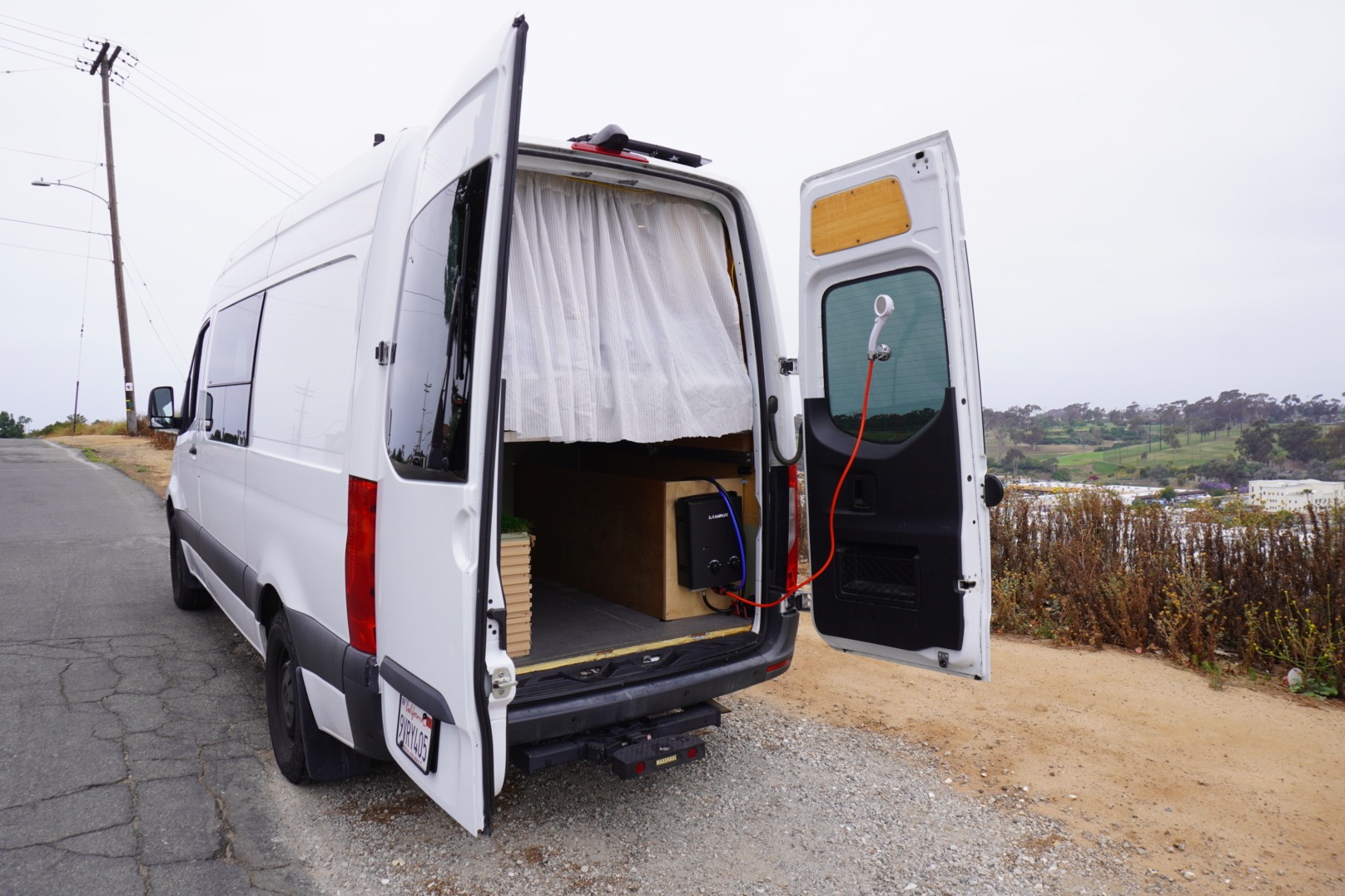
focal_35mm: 24
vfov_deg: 53.1
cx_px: 672
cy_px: 448
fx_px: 897
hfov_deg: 73.7
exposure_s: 1/125
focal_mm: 16
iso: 100
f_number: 9
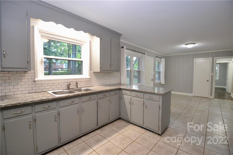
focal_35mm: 15
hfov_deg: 100.4
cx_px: 116
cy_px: 78
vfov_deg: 77.3
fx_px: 97
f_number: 3.5
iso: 2500
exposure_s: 1/60
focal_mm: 10
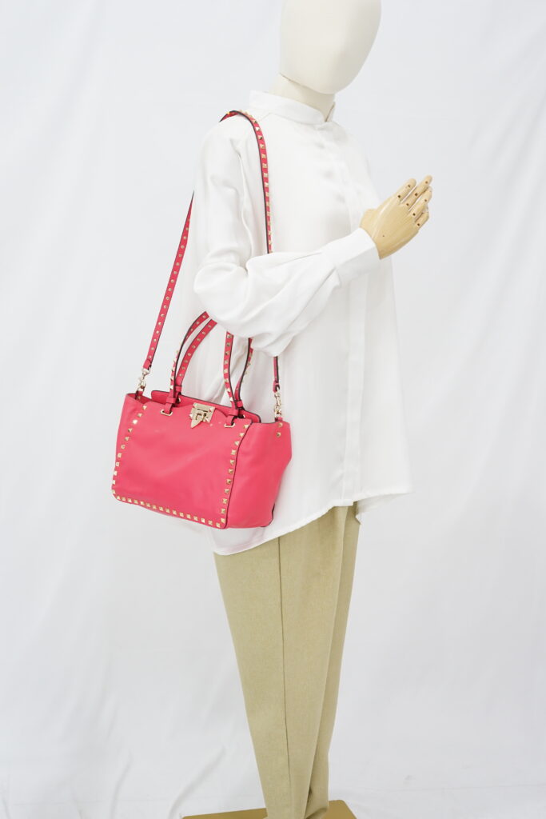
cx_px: 273
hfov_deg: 27.0
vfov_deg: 39.6
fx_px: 1137
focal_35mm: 50
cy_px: 410
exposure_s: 1/8
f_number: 6.3
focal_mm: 50
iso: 640
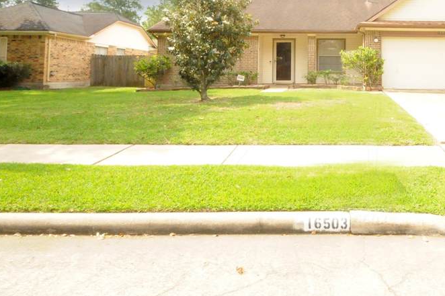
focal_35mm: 29
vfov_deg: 41.8
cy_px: 38
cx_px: 330
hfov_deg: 60.5
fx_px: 358
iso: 3200
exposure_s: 1/250
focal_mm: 10
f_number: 22
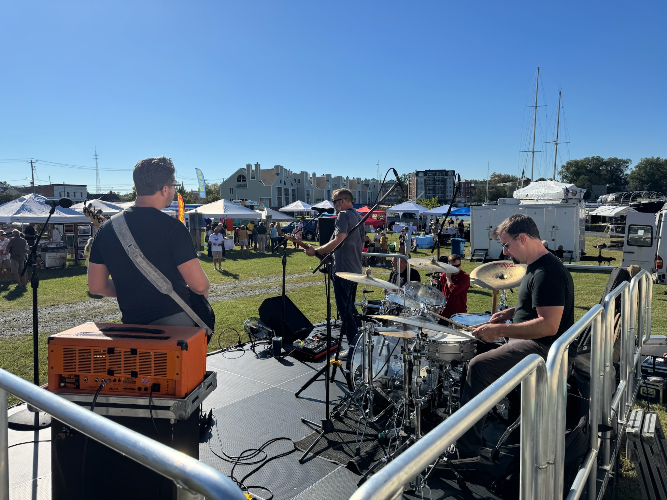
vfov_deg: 56.8
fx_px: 462
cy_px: 250
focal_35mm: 24
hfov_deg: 71.6
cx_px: 334
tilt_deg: -6.8
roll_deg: +0.4
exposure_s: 1/7092
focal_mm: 6.76
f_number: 1.78
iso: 80
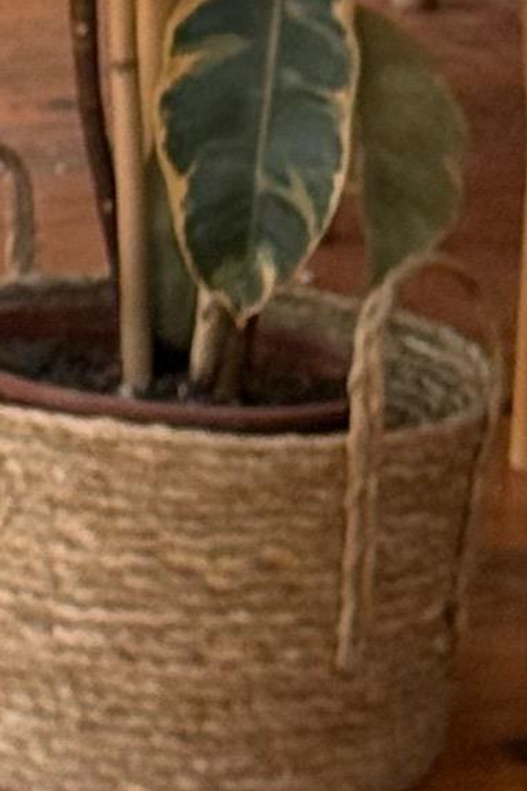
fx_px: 7707
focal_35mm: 351
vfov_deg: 5.7
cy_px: -1129
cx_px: -817
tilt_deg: -19.7
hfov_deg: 3.8
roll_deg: -1.9
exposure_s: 1/78
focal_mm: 6.76
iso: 100
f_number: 1.78
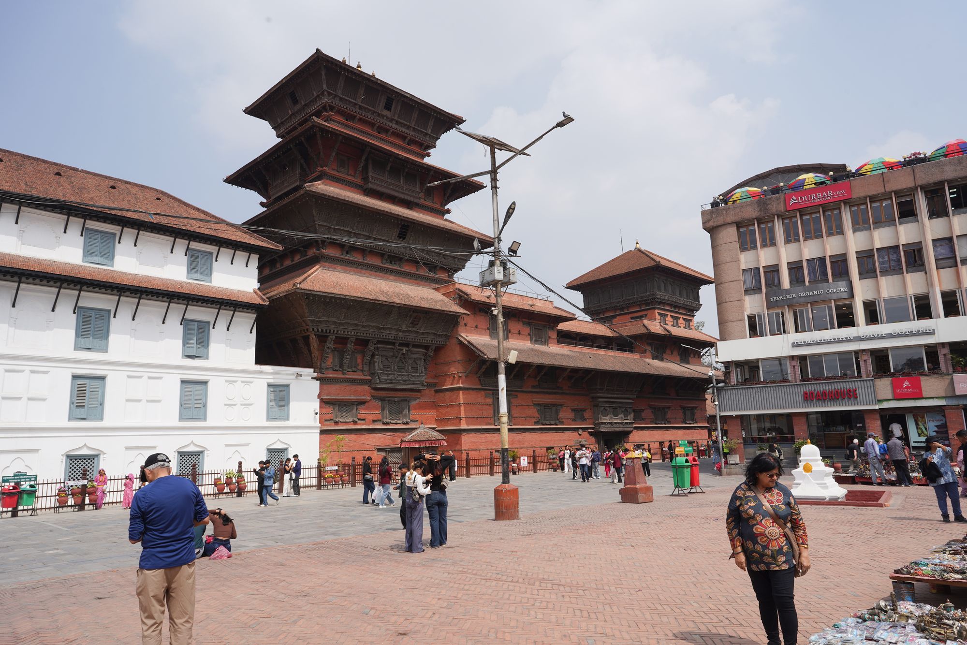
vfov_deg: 53.1
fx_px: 645
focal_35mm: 24
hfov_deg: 73.7
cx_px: 484
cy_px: 322
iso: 100
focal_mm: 24
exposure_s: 1/125
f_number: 14
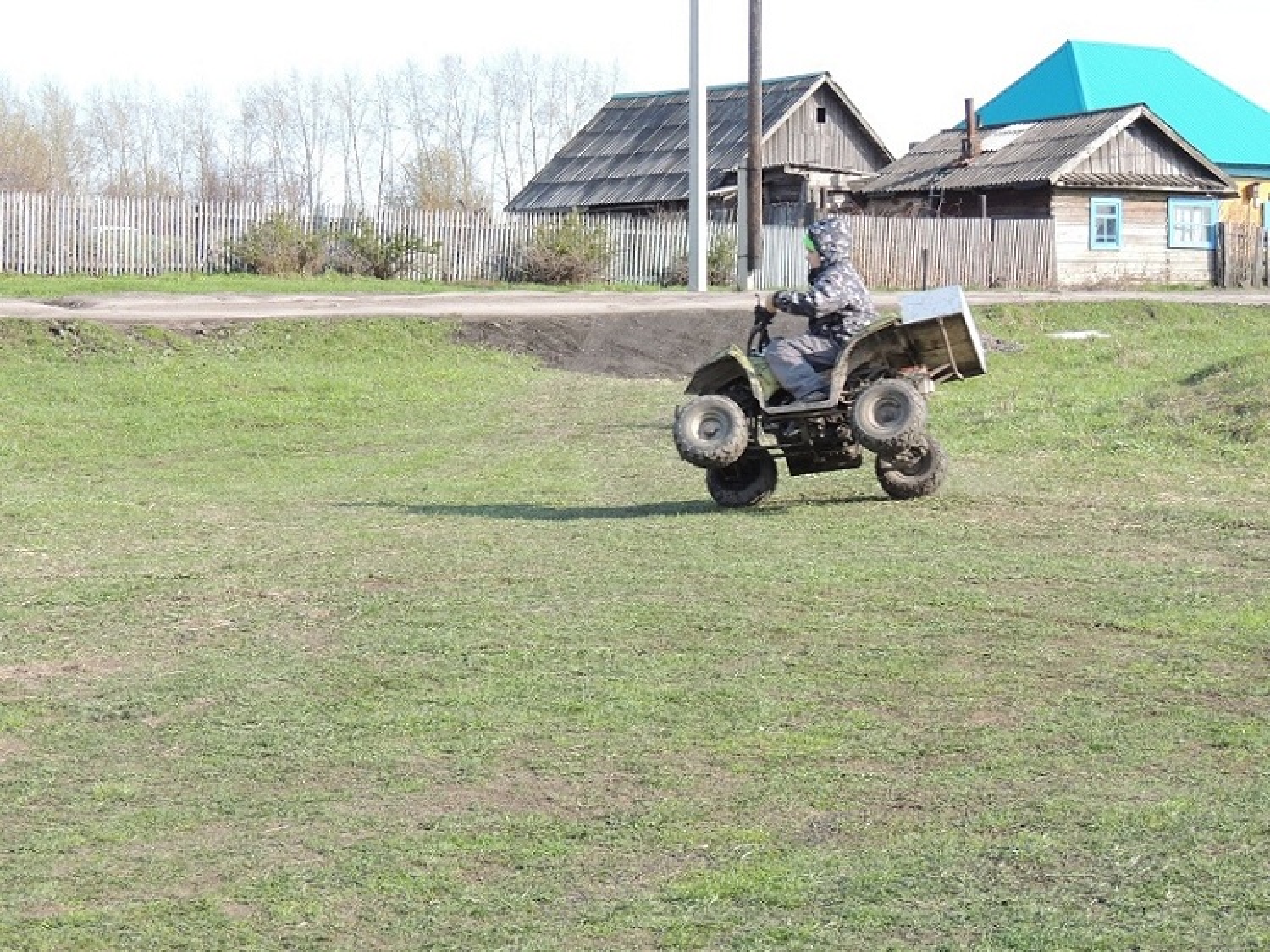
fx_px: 2751
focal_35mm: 75
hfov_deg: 26.0
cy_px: 476
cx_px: 635
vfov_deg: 19.6
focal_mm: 13.3
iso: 180
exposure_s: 1/400
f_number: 3.9
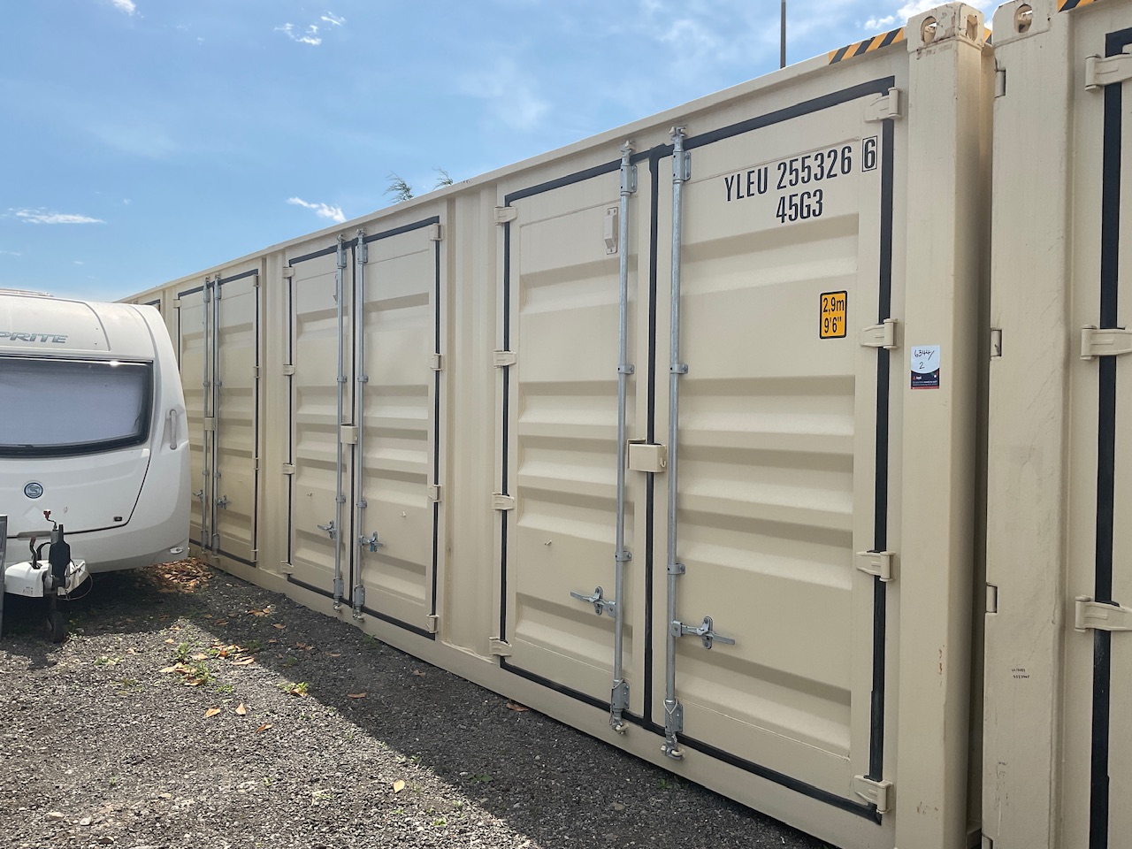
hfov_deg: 61.7
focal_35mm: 29
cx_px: 566
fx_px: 948
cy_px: 424
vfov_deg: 48.2
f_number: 1.8
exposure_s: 1/2538
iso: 16
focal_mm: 3
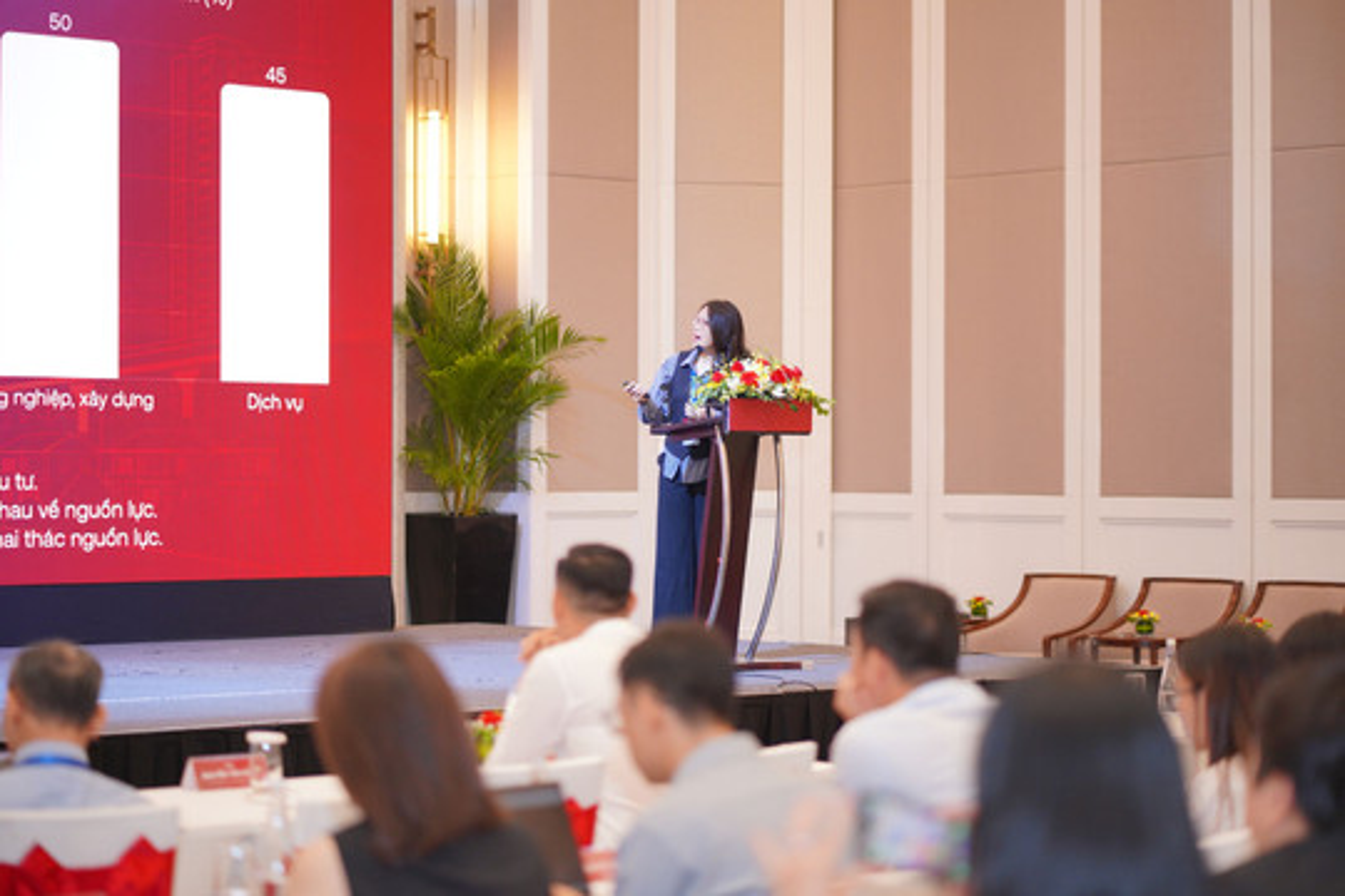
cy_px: 448
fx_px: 3175
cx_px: 672
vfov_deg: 16.1
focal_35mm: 85
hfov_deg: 23.9
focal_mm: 85
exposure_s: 1/160
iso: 1000
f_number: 2
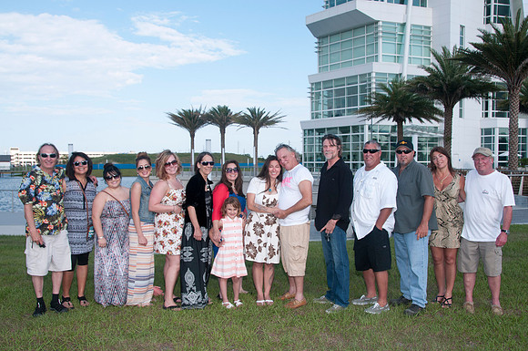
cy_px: 176
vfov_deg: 39.9
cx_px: 264
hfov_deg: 57.3
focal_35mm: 33
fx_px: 483
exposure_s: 1/250
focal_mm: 22
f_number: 9
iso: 100
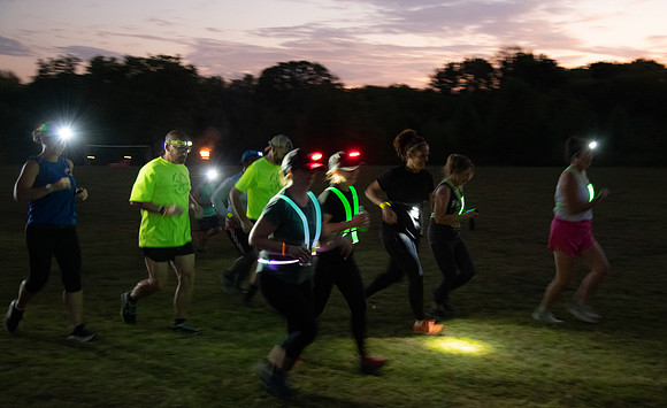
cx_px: 391
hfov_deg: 47.2
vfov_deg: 30.1
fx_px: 759
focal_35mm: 42
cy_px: 204
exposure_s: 1/30
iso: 5000
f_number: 4
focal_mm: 35
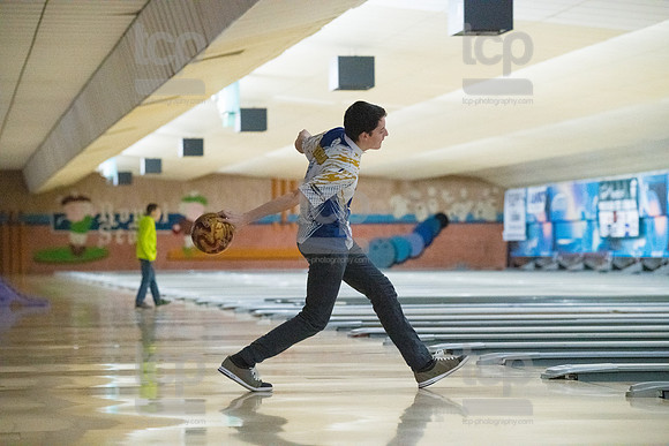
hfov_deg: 16.4
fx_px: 2323
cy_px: 223
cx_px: 334
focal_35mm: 125
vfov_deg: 11.0
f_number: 4
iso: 10000
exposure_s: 1/1000
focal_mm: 125
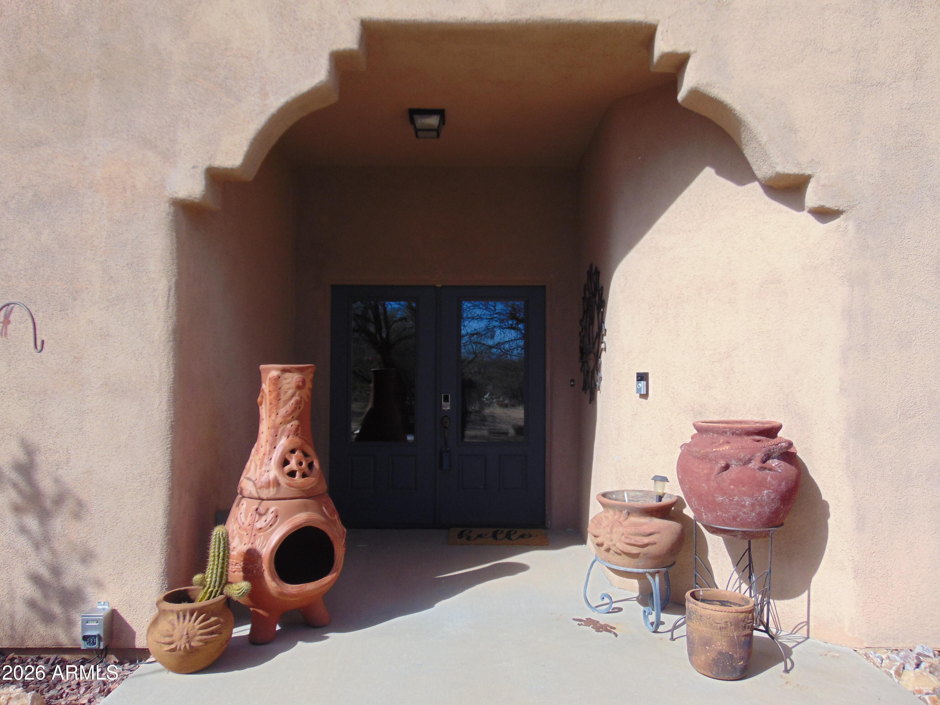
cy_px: 352
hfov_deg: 69.4
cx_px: 470
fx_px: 679
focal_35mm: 25
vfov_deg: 54.9
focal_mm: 4.5
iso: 80
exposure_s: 1/1000
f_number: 3
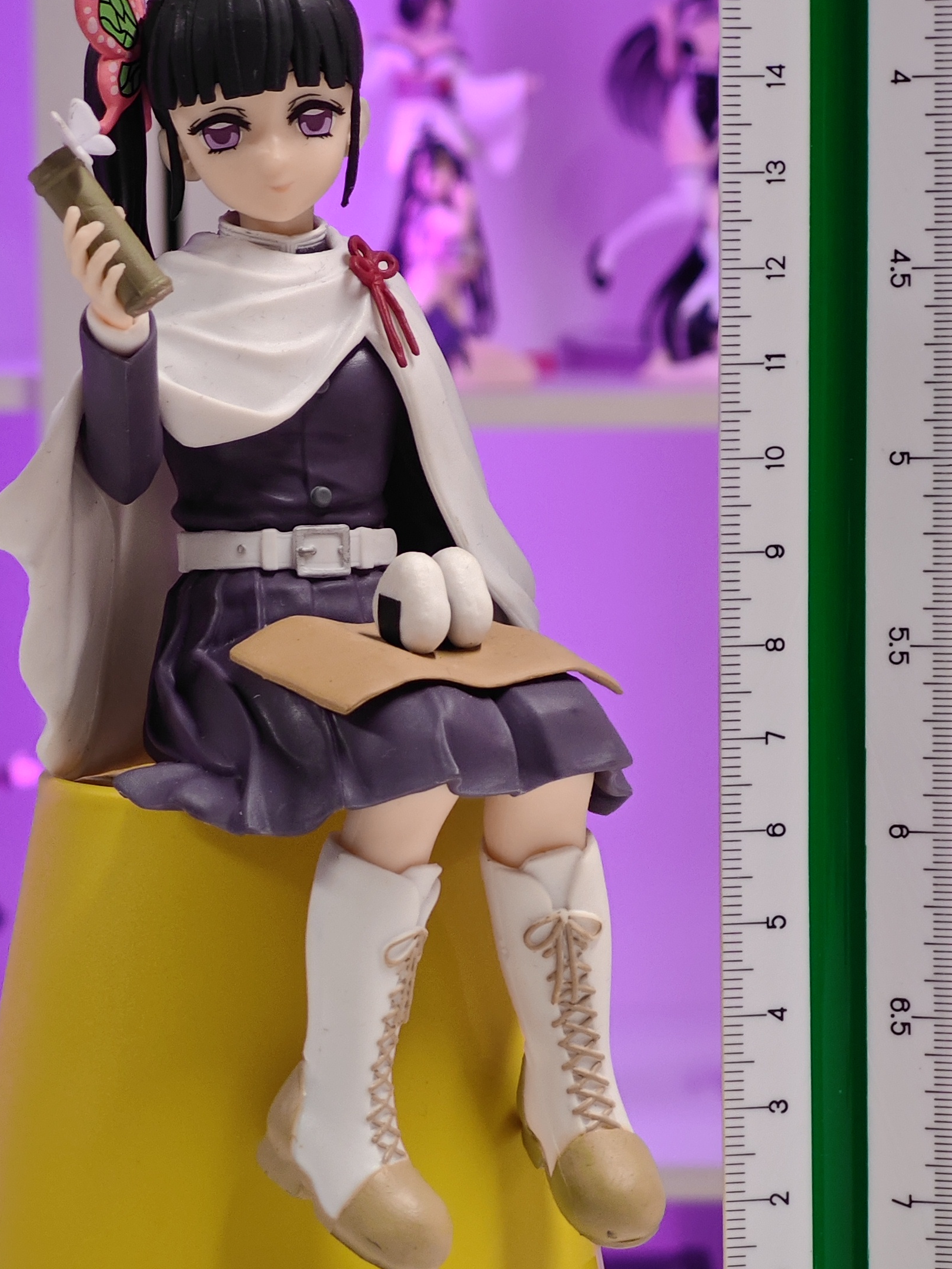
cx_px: 373
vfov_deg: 16.3
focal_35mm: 121
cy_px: 722
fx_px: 4436
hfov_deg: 12.2
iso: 400
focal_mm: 7.48
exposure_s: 1/21
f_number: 2.4
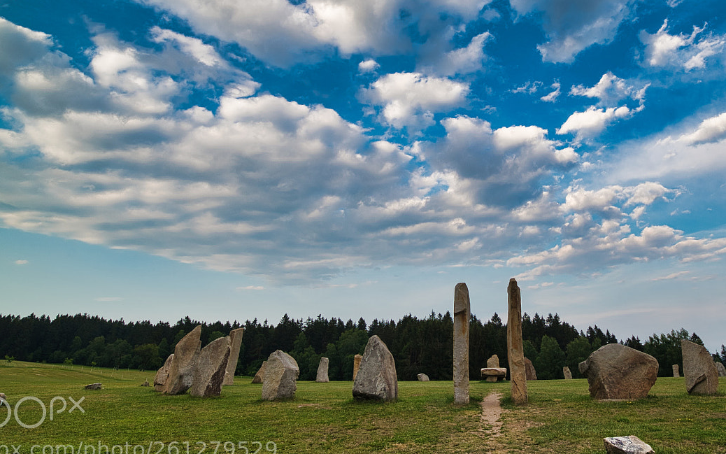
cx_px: 471
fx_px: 435
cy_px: 131
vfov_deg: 53.3
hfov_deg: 77.6
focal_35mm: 22
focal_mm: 14
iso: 100
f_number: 8
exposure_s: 1/100
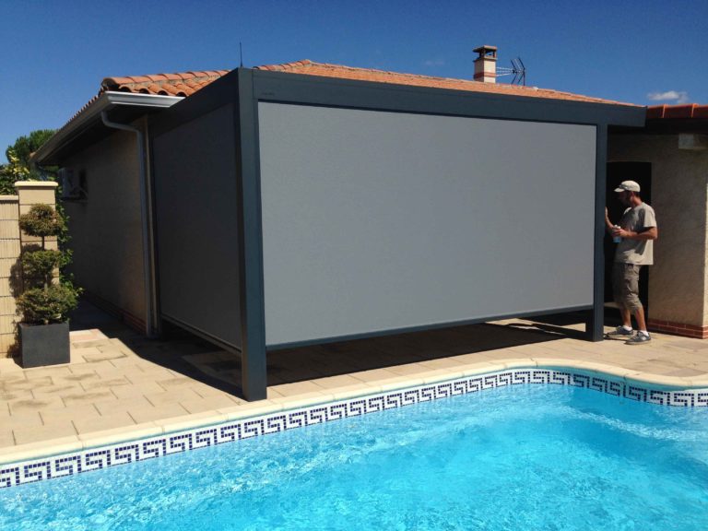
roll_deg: +1.3
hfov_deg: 55.4
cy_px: 266
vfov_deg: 42.9
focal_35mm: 33
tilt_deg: -8.2
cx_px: 354
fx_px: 675
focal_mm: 4.12
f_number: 2.4
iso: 50
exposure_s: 1/3195
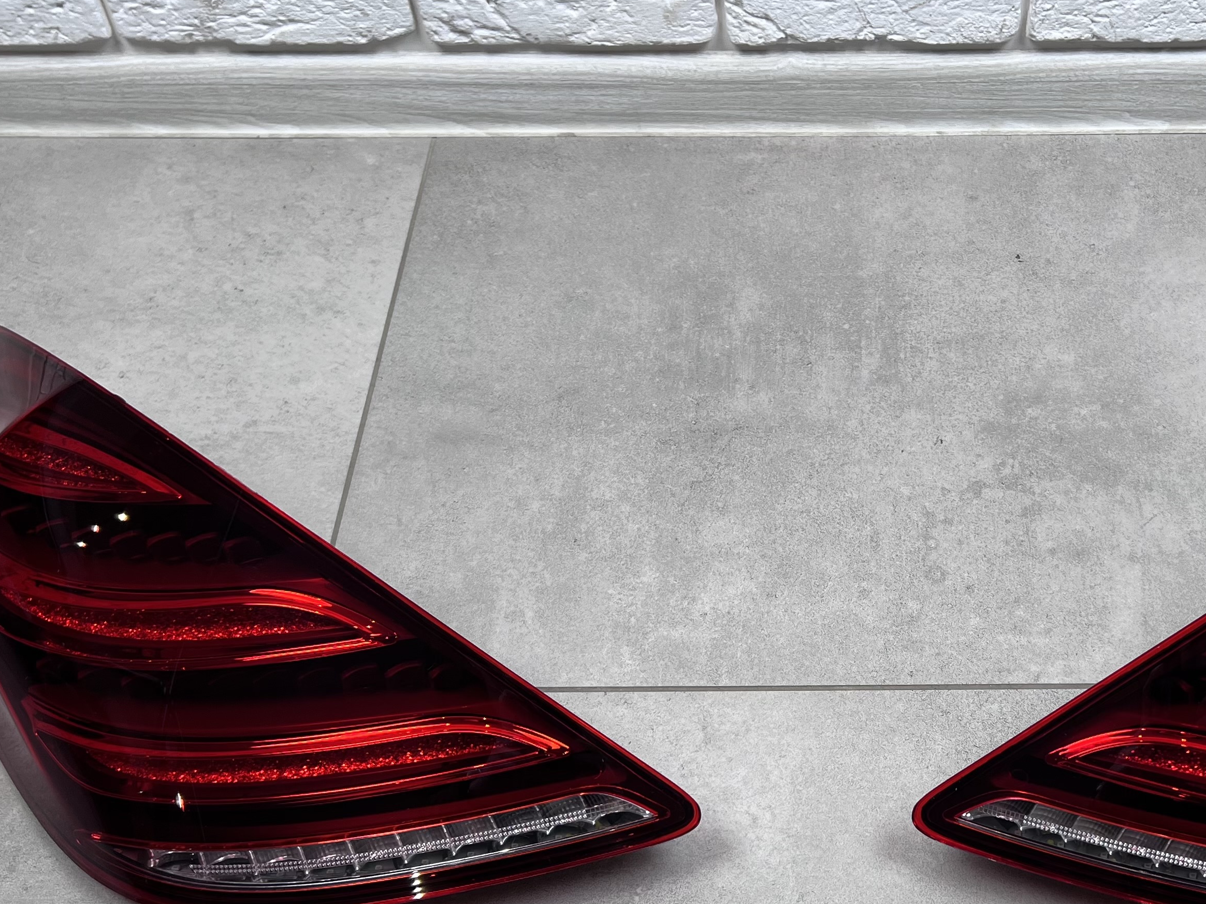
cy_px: 675
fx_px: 1568
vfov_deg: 31.6
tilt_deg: -53.4
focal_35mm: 45
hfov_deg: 41.2
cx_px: 856
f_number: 1.5
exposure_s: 1/100
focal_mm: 5.7
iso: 40
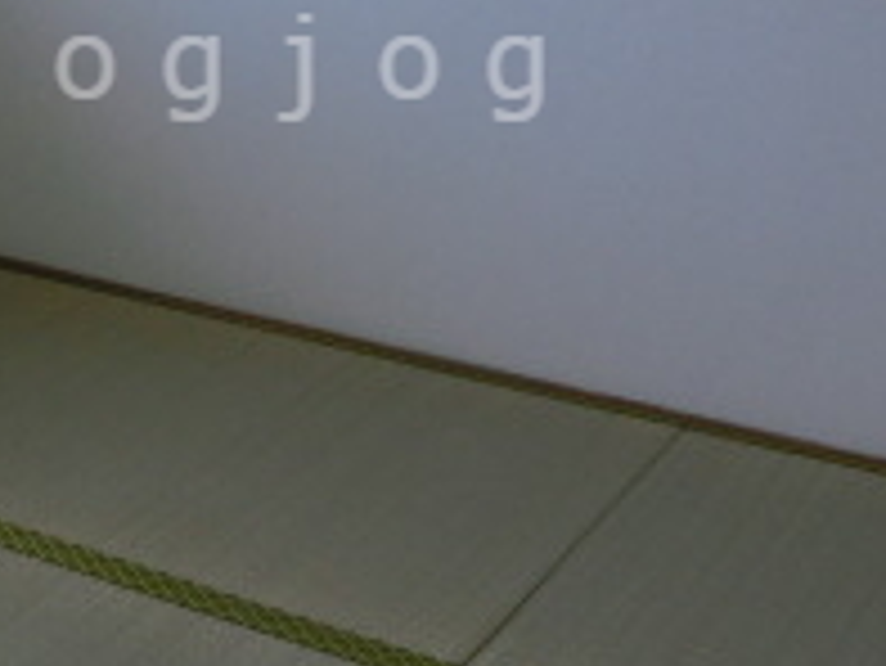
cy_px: 68
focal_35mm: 78
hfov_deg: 24.8
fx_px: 1998
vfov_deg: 18.6
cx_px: 261
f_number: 3
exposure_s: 1/125
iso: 80
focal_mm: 4.24
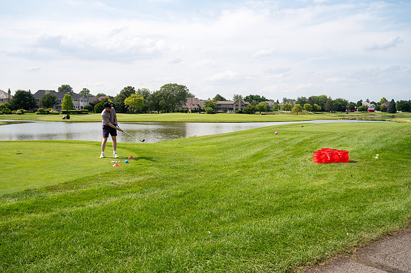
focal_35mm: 30
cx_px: 206
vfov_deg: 42.9
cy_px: 136
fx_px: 348
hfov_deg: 61.1
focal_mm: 30.5
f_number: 6.3
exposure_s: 1/1000
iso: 250
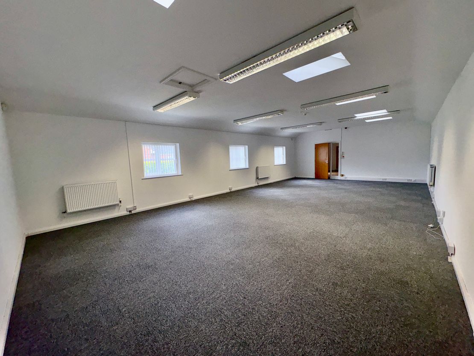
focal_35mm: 14
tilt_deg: -6.2
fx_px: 192
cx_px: 237
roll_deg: +2.4
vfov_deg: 85.7
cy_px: 178
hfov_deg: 102.1
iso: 32
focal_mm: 2.22
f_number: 2.2
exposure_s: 1/122
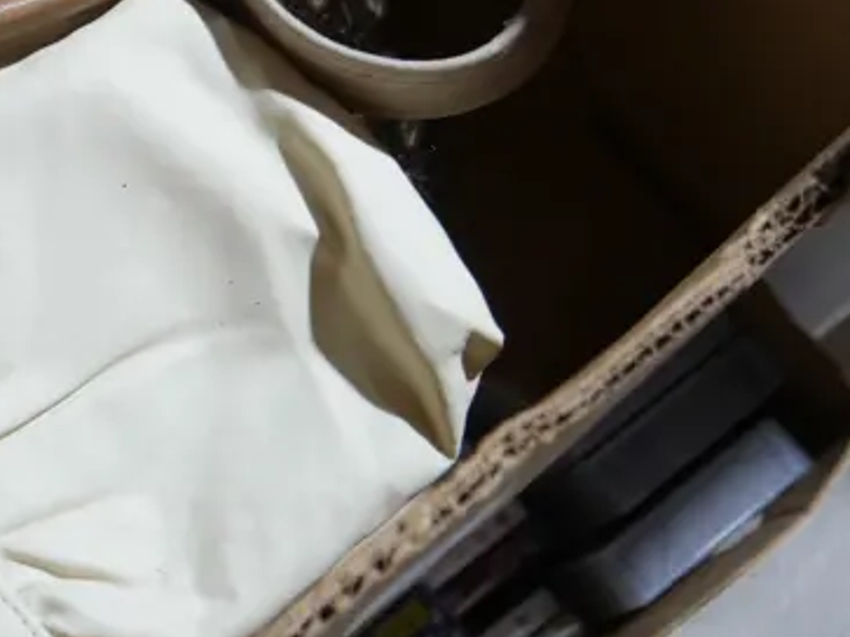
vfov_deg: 17.5
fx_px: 1939
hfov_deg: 22.1
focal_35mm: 79
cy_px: -191
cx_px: -274
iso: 320
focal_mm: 14
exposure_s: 1/60
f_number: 3.5
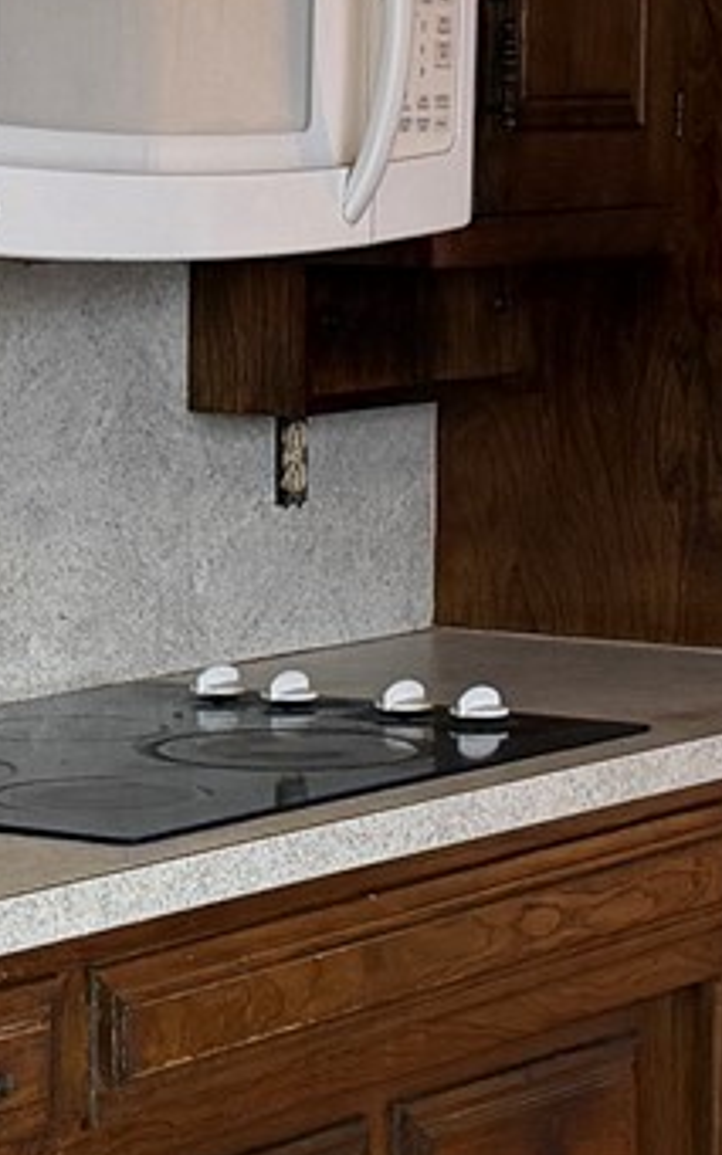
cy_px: 495
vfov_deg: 13.7
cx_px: 251
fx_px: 4819
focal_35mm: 153
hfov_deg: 8.6
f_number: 1.78
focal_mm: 6.76
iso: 200
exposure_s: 1/120
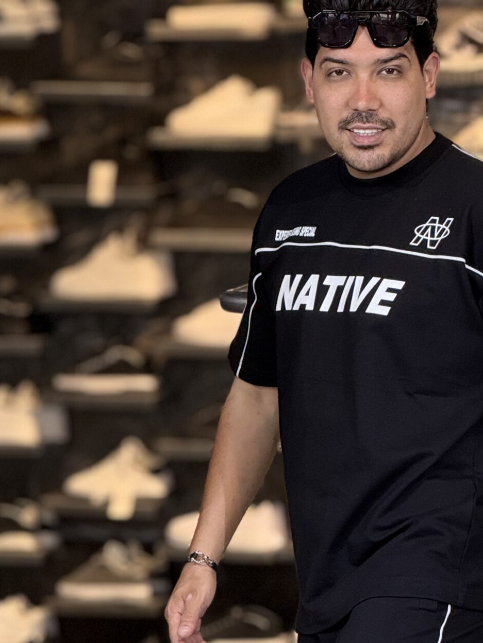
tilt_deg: -5.0
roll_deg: +0.3
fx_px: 4576
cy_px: 577
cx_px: 370
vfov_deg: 8.0
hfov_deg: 6.0
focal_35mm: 246
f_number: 2.8
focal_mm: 15.66
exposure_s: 1/100
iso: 250
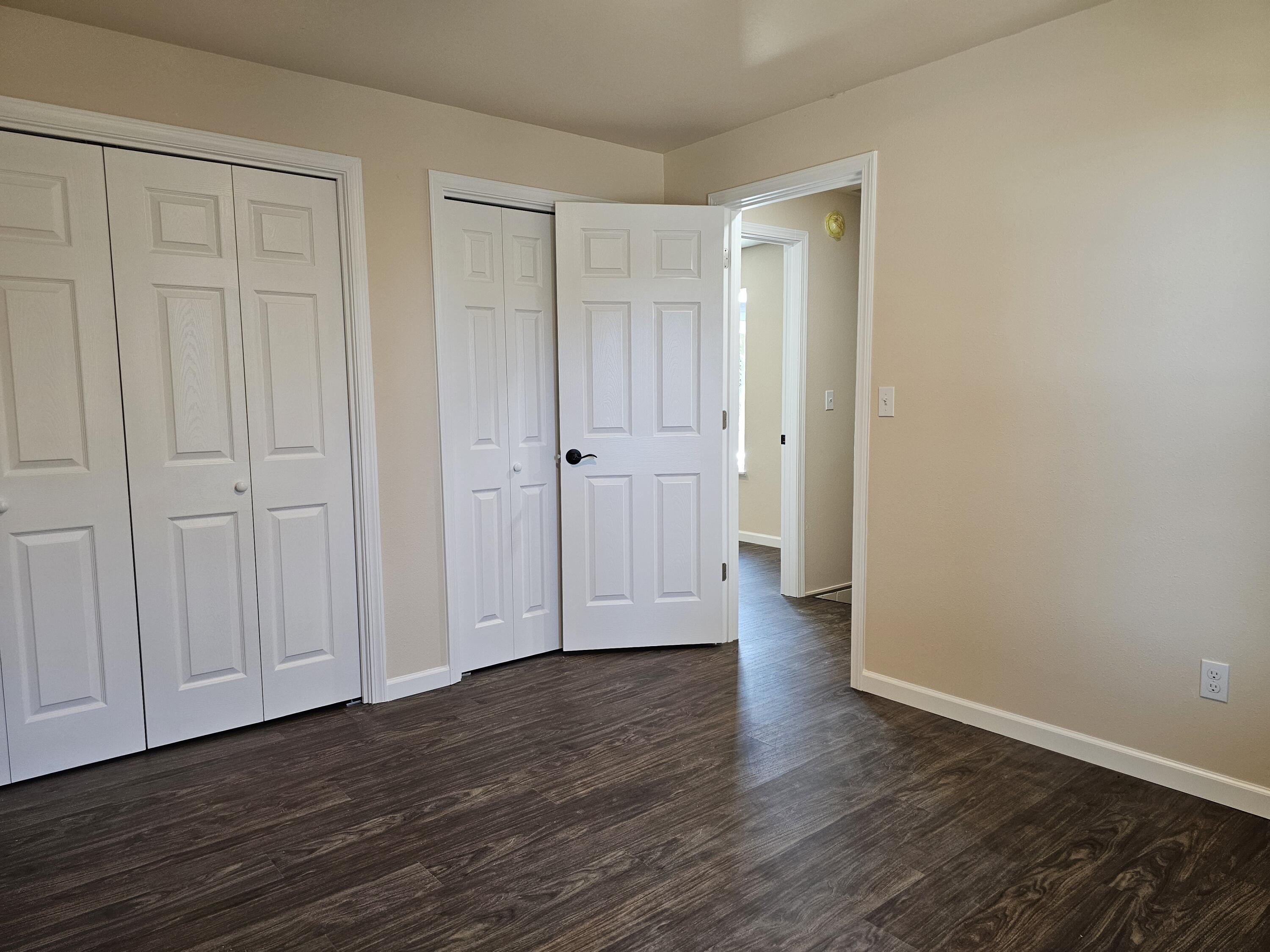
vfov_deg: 58.9
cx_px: 635
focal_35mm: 23
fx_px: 844
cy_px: 476
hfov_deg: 73.9
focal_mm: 6.3
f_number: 1.7
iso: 200
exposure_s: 1/120
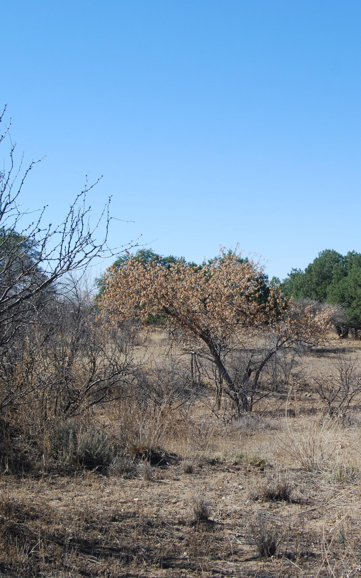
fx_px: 831
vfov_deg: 38.3
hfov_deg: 23.9
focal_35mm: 53
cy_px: 290
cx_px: 317
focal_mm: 23
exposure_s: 1/200
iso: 100
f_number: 7.1
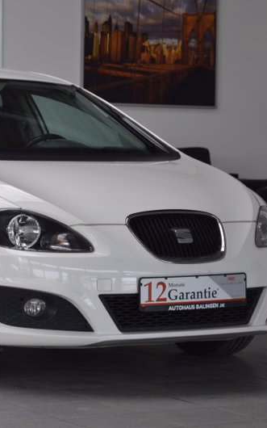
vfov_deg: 17.4
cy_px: 214
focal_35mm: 120
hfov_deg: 10.8
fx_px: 1398
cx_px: -6
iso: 400
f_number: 5
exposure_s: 1/100
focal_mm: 52
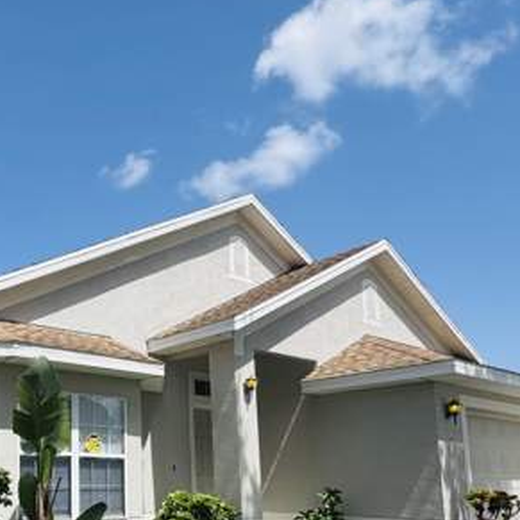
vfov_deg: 46.4
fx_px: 578
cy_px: 400
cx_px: 20
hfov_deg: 42.8
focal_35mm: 34
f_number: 2.2
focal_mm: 2.22
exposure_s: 1/2028
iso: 40
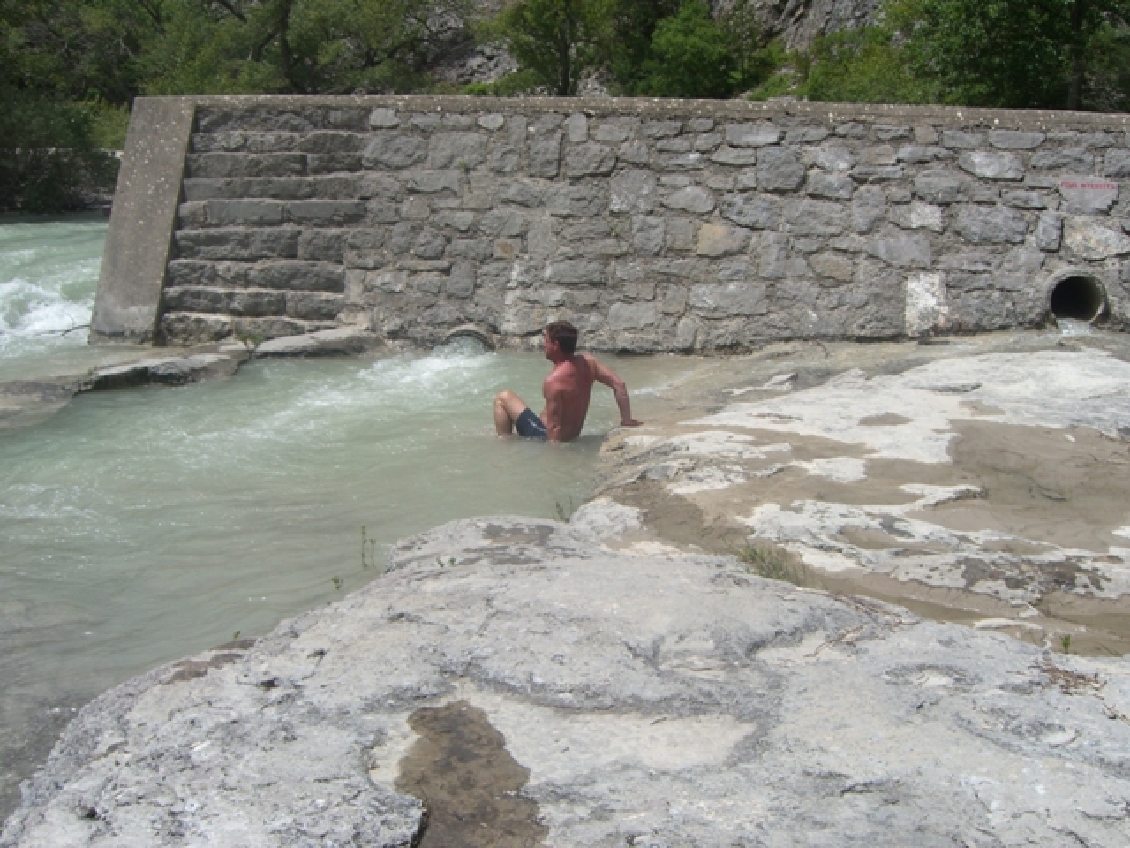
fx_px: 1240
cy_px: 424
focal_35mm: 38
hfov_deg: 49.0
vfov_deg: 37.7
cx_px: 565
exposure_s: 1/320
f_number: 8
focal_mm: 7.9
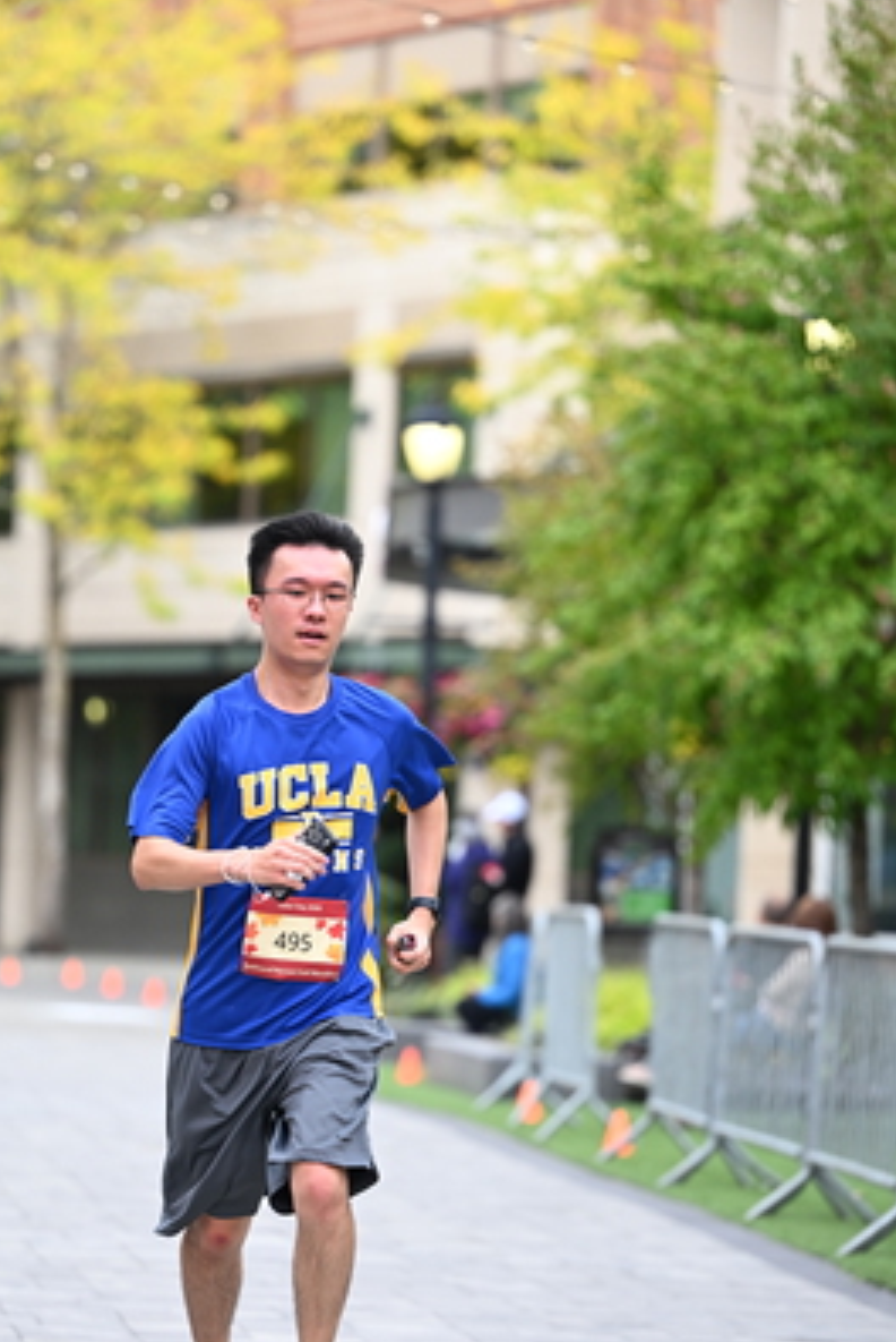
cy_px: 761
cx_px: 277
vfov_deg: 10.9
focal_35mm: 188
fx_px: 7006
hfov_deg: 7.3
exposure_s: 1/1250
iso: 640
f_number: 2.8
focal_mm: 135
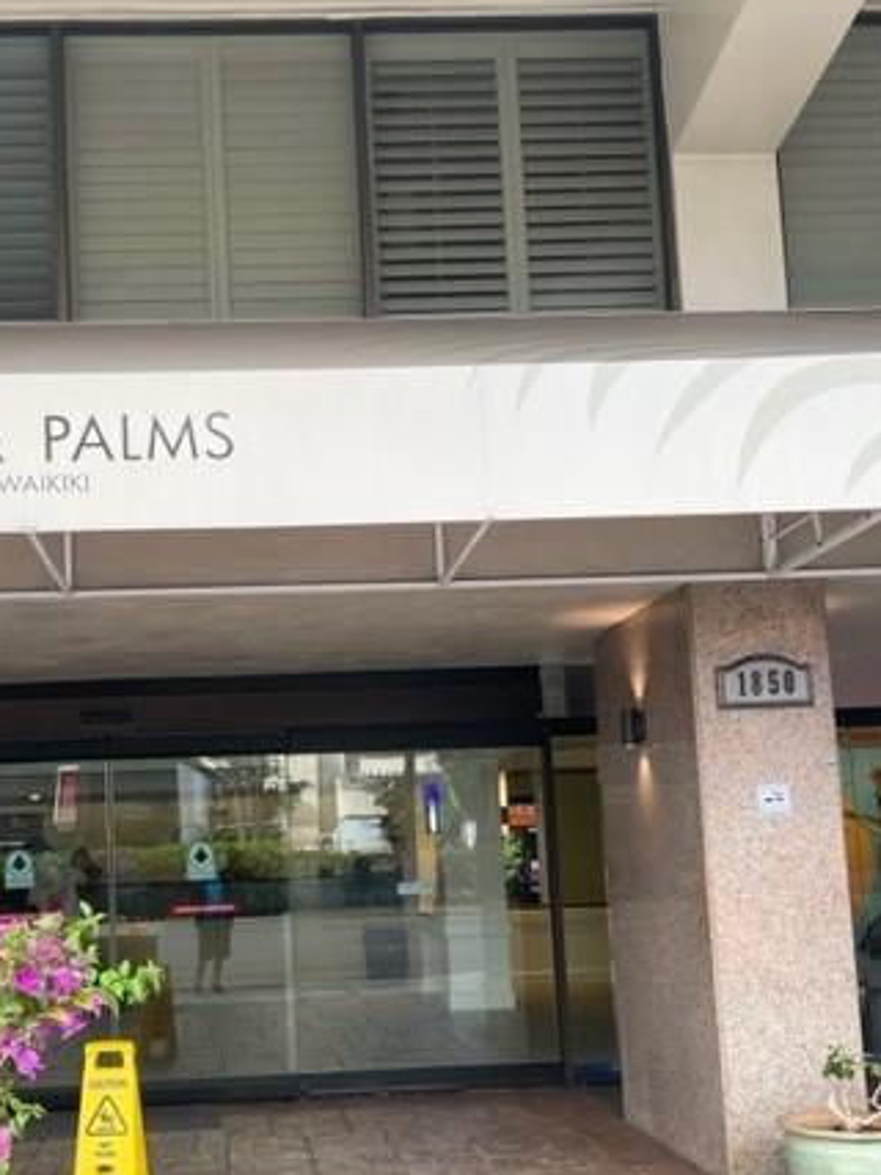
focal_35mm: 39
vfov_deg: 47.5
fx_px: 1324
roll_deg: +2.5
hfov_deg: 36.3
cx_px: 278
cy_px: 718
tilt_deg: +6.2
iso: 40
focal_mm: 4.2
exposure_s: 1/121
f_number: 1.6
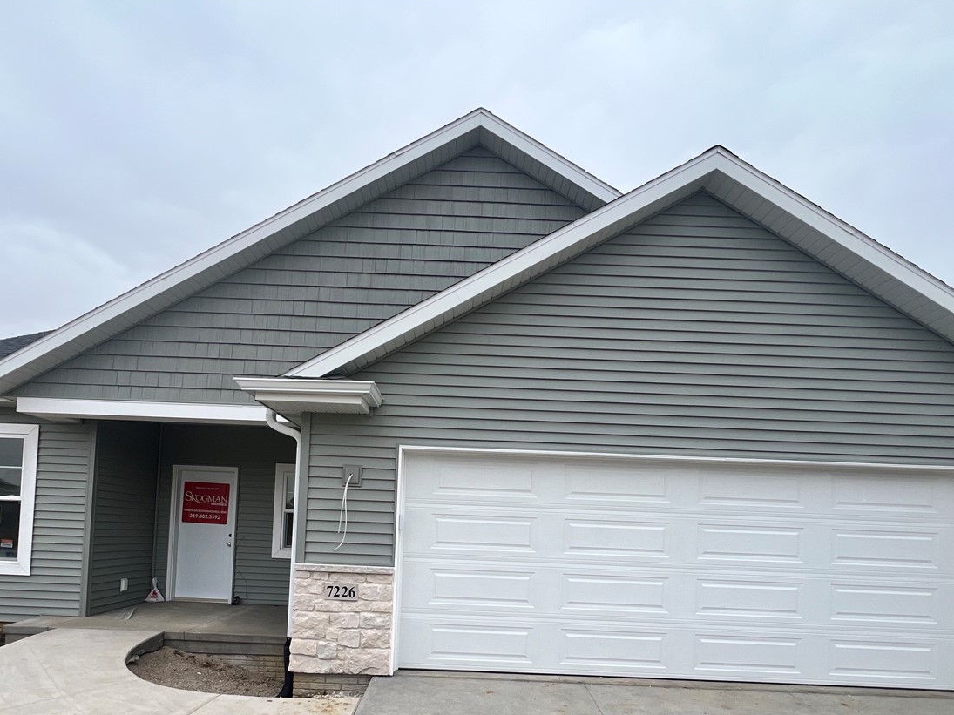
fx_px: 524
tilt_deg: +0.7
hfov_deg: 84.6
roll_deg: -2.3
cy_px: 513
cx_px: 459
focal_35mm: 19
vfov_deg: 65.5
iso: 32
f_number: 1.8
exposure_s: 1/483
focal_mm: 1.57
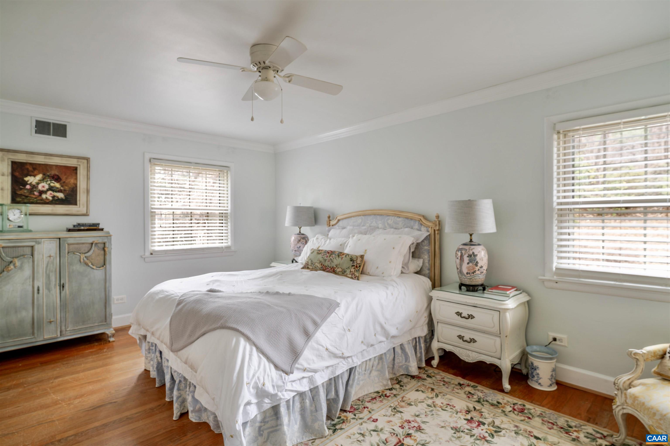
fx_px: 346
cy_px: 223
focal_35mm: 19
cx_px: 335
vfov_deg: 65.6
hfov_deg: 88.1
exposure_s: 1/4
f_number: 8
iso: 2000
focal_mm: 18.6
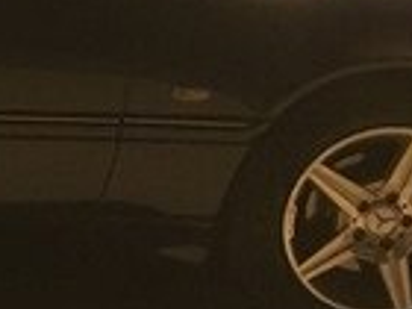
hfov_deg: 13.1
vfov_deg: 10.8
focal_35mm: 137
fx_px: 1631
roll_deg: +1.5
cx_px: -318
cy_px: 125
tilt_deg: -16.0
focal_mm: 4.15
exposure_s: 1/17
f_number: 2.2
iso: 640
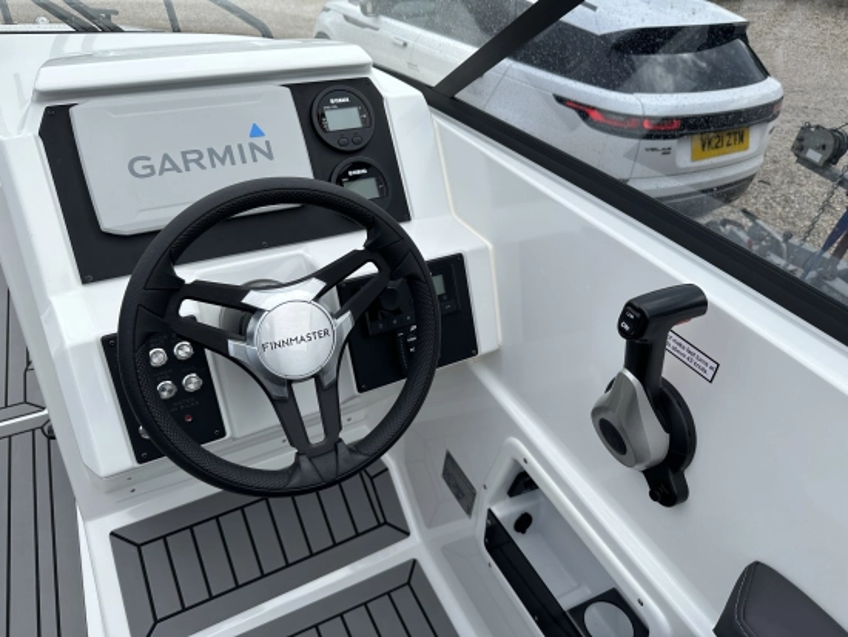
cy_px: 318
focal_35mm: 24
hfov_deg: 71.6
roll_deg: -4.3
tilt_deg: -35.8
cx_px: 424
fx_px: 588
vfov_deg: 56.9
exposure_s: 1/3155
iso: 80
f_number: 1.78
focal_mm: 6.86
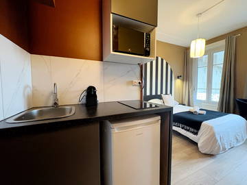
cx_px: 124
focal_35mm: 14
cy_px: 92
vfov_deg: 85.7
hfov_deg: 102.1
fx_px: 100
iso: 800
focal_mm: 2.22
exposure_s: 1/50
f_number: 2.2
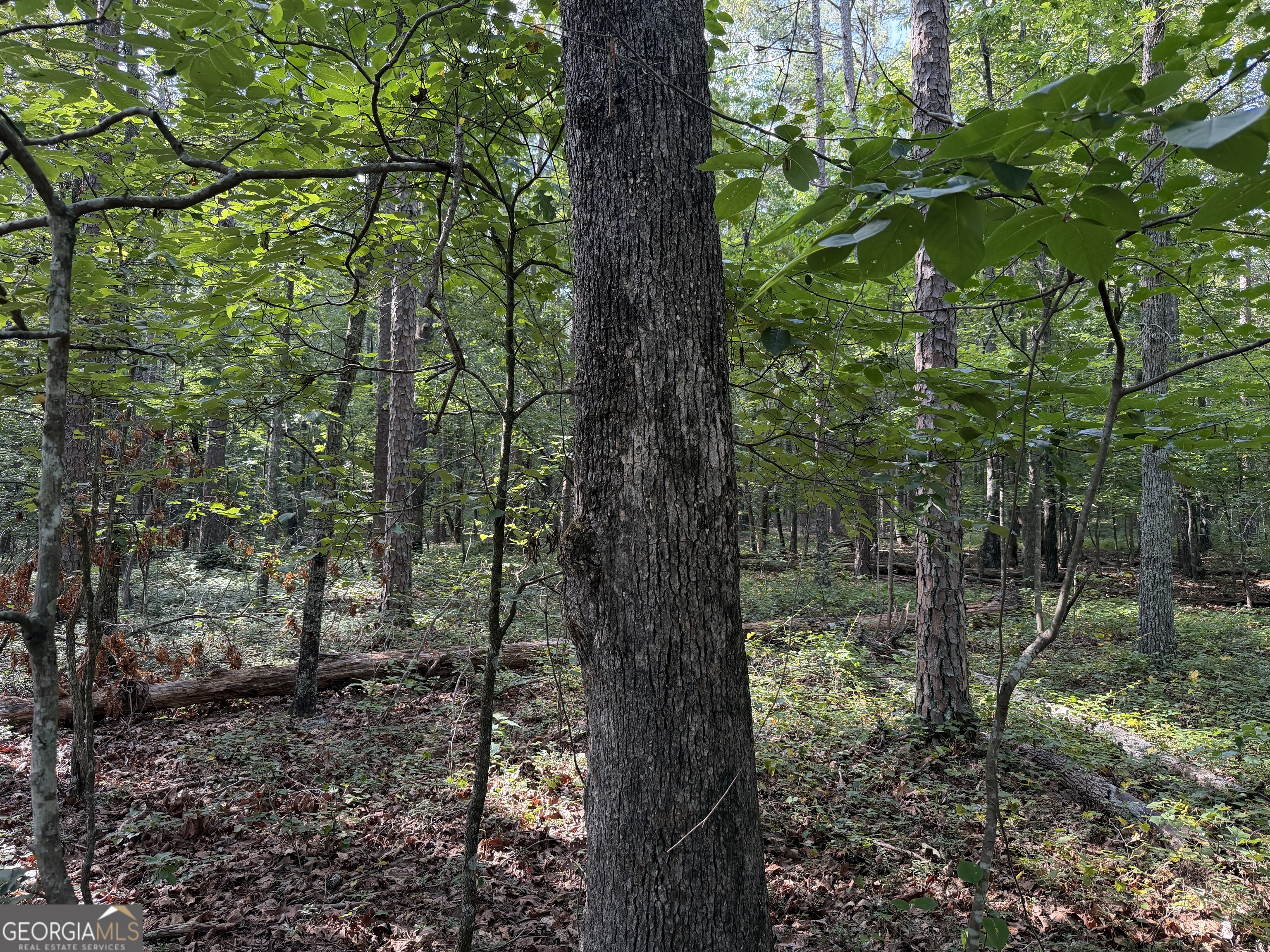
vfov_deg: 56.8
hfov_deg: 71.6
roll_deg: -1.3
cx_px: 635
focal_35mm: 24
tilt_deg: +4.5
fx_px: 881
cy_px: 476
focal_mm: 6.76
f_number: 1.78
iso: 200
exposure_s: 1/173
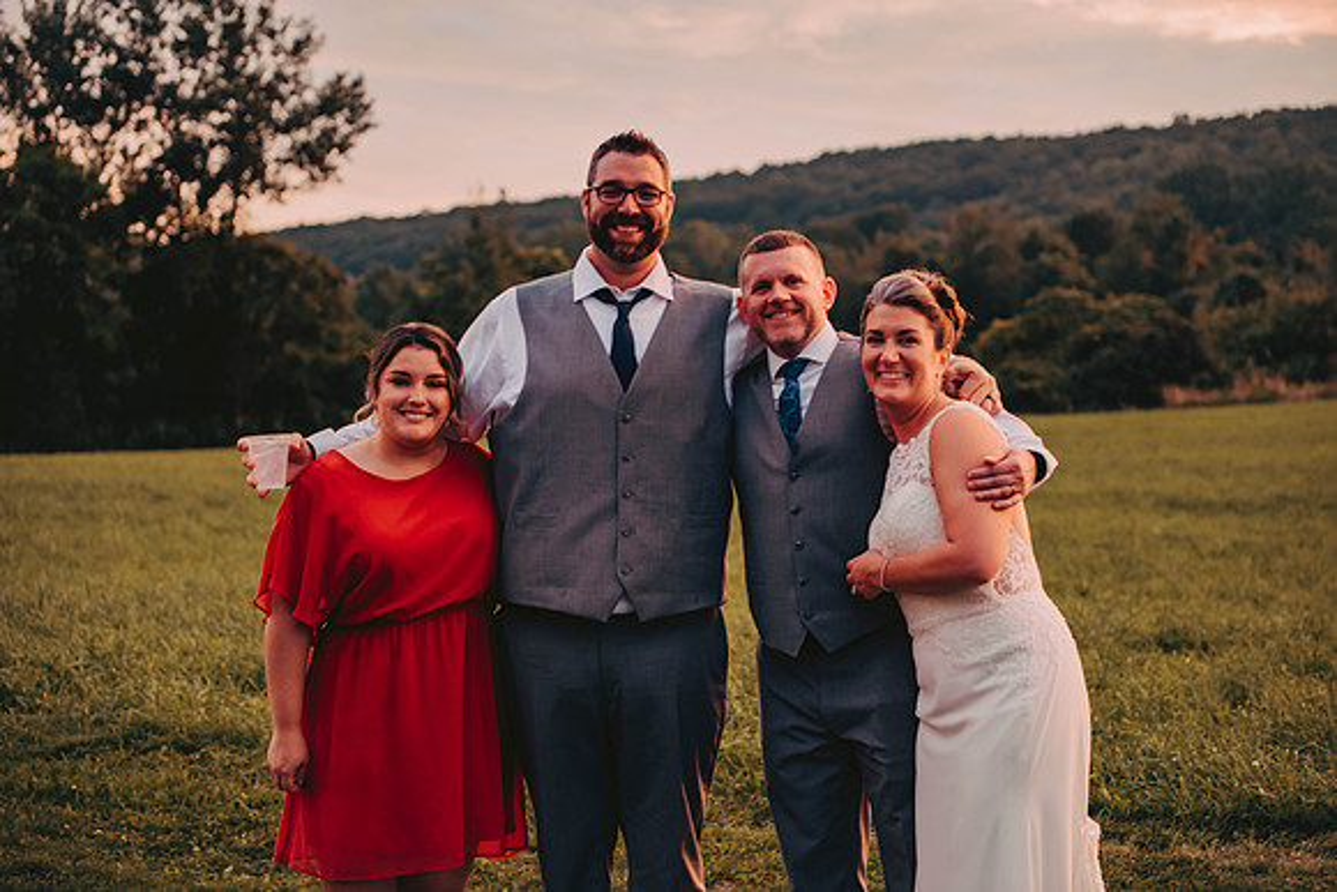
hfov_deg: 28.8
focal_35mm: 70
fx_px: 2600
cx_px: 668
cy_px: 446
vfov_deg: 19.5
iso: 640
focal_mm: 70
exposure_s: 1/100
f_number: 2.8
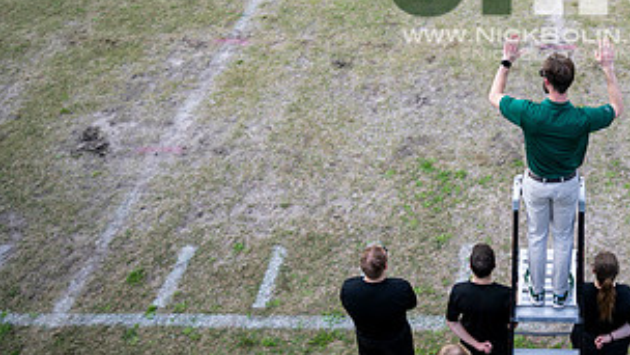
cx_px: 545
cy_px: -38
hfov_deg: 40.3
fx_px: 802
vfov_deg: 23.4
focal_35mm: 48
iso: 125
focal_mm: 24
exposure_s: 1/1250
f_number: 2.8
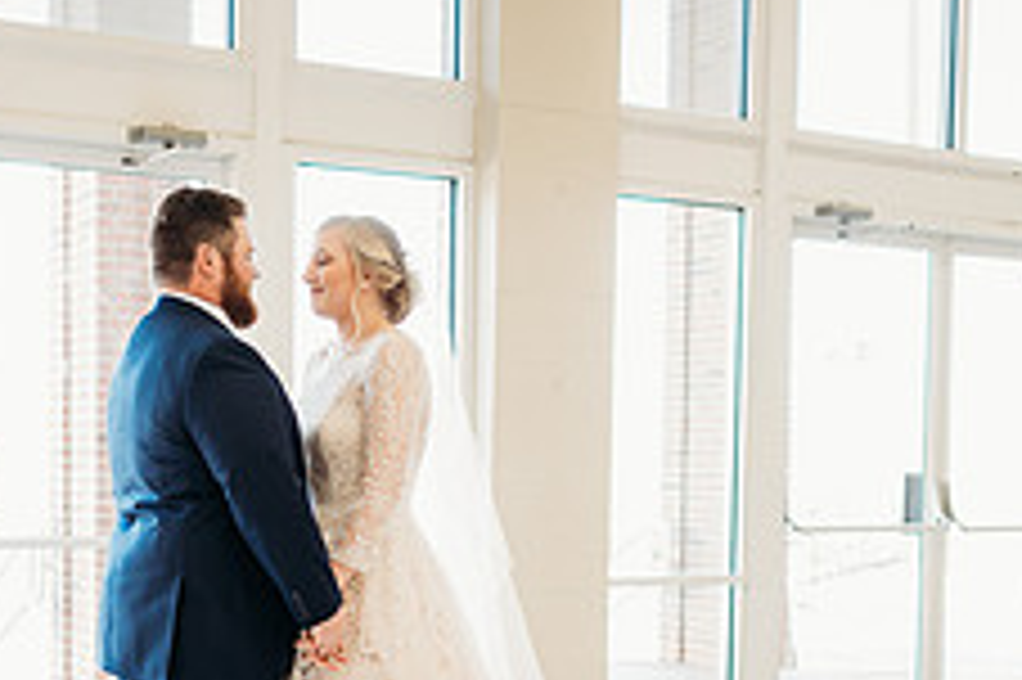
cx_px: 330
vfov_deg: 20.9
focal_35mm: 64
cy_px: 582
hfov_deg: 31.2
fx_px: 1816
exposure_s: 1/160
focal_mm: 24
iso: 400
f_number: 1.8
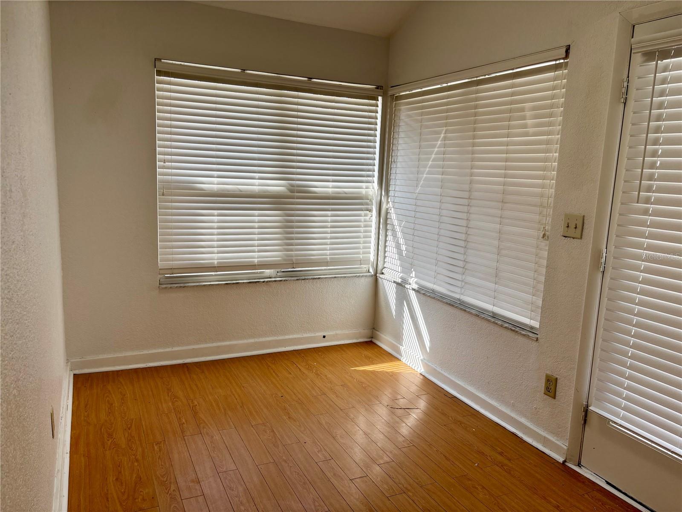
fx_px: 512
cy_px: 256
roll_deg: -2.2
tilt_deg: -10.0
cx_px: 341
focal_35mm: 26
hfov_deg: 67.3
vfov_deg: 53.1
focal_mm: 5.96
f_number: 1.6
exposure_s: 1/131
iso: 32
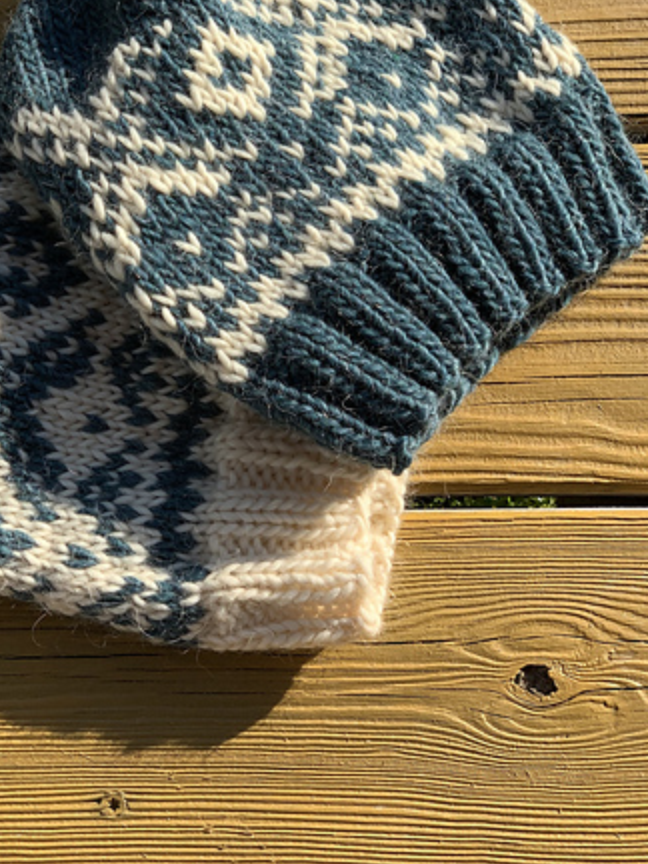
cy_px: 318
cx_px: 186
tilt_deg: -77.0
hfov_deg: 19.0
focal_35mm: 77
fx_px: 1922
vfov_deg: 25.3
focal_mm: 6
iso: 16
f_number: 2.4
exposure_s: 1/639
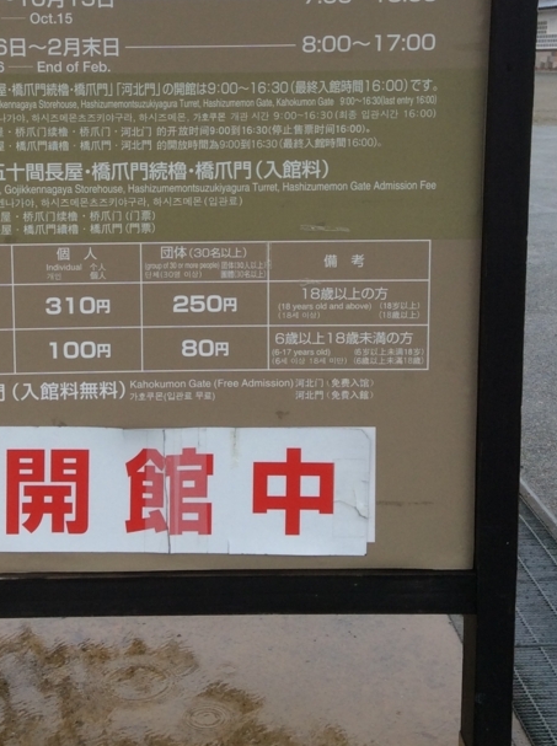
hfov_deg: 26.8
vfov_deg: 35.1
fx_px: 1162
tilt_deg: -7.9
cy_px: 218
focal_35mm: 54
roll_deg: +0.4
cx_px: 184
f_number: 2.4
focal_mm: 3.3
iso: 32
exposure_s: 1/149
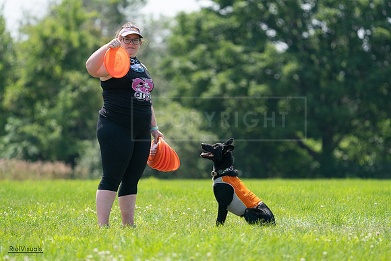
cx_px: 196
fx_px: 3835
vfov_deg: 3.9
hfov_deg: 5.8
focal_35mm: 353
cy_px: 130
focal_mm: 353
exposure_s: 1/4000
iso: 2000
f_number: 6.3
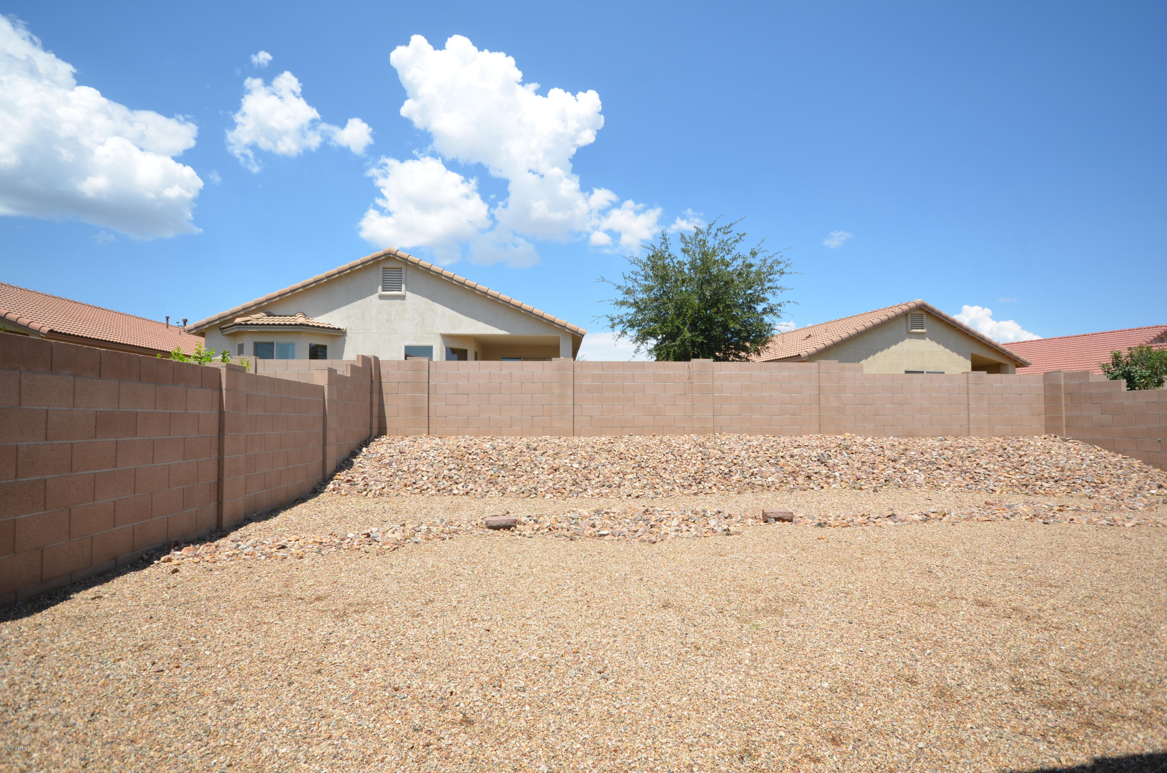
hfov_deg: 90.1
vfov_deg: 67.1
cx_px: 584
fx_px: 582
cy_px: 386
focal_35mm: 18
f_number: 8
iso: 100
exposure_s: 1/250
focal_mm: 12
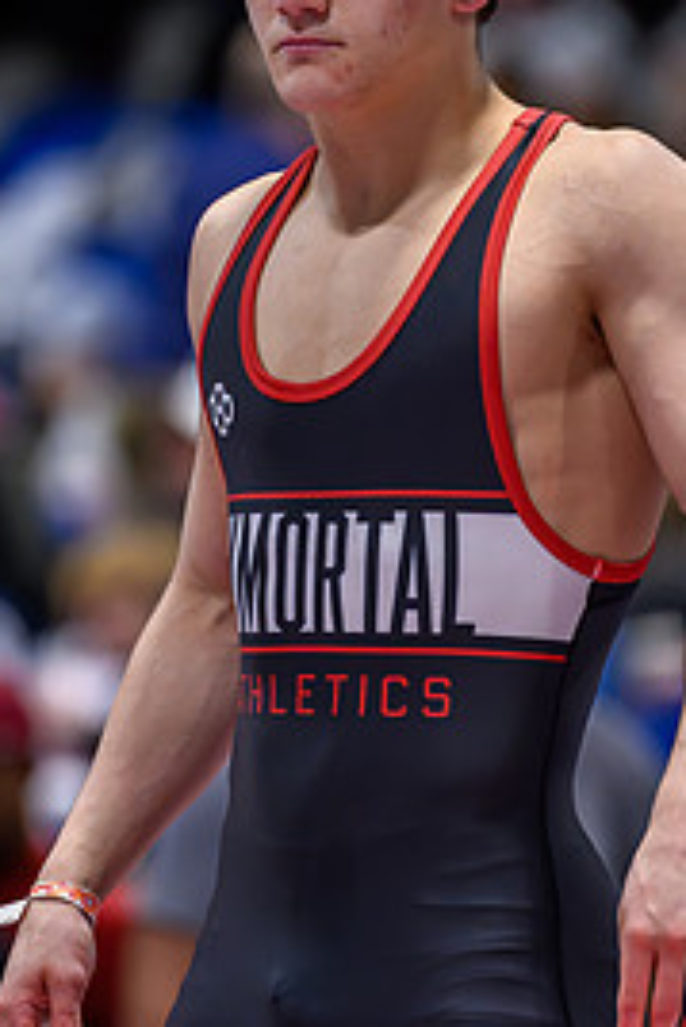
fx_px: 14358
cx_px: 294
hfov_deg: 2.7
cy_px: 464
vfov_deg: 4.1
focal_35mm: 503
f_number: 2.8
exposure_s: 1/800
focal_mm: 200
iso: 4000
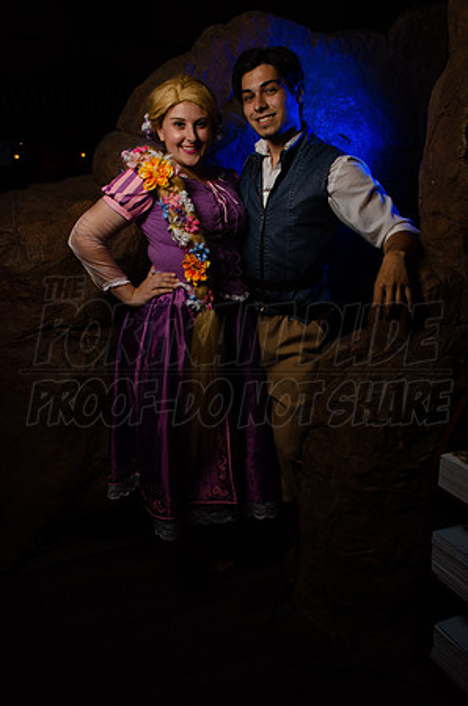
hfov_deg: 39.8
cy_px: 353
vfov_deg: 57.3
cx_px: 234
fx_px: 646
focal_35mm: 33
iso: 200
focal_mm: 22
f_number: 16
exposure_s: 1/125
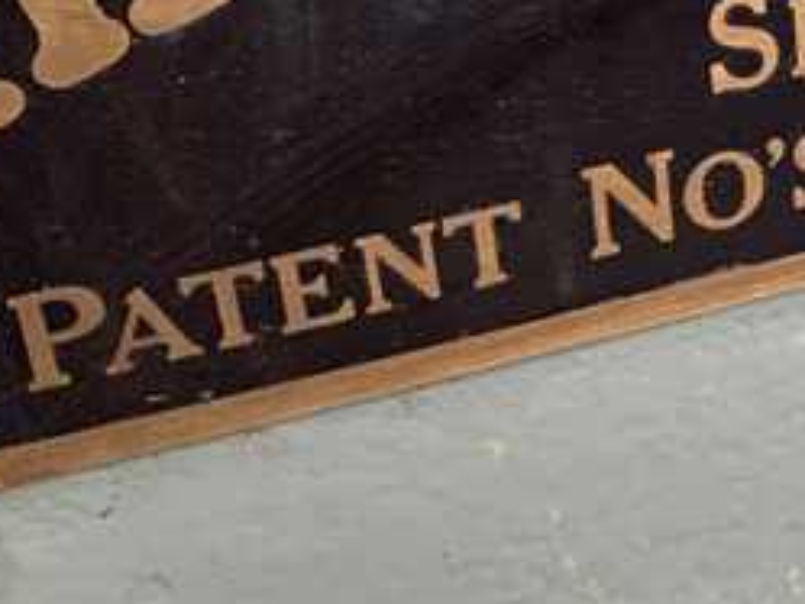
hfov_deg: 19.2
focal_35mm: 93
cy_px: -174
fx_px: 2164
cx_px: 1089
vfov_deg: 15.2
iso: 64
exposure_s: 1/120
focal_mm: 3
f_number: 1.8
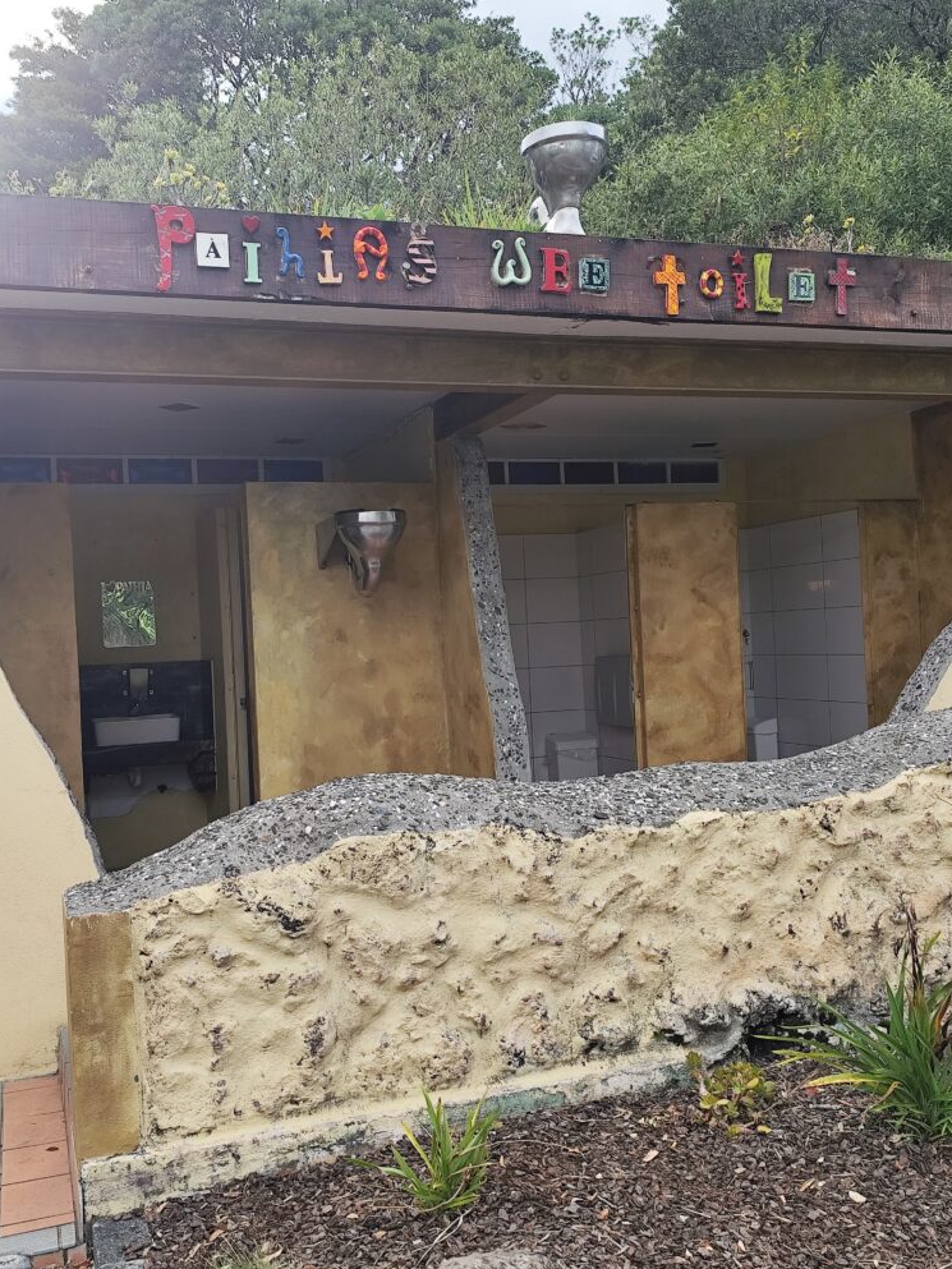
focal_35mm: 33
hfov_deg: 43.0
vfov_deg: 55.3
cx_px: 486
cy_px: 631
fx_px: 1210
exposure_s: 1/544
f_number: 1.65
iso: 50
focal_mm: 6.14
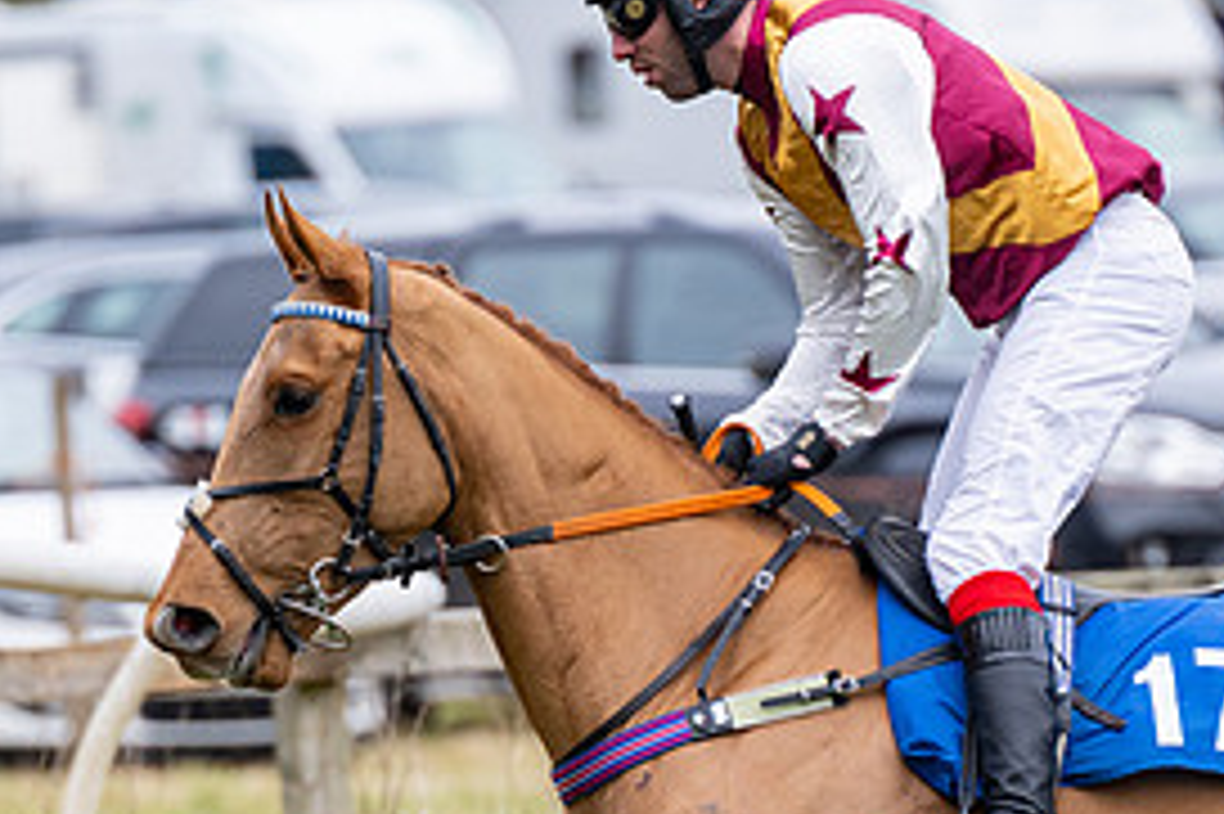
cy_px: 857
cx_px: 967
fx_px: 27250
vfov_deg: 1.7
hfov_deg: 2.6
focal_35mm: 802
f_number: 4
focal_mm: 280
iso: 640
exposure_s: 1/1000
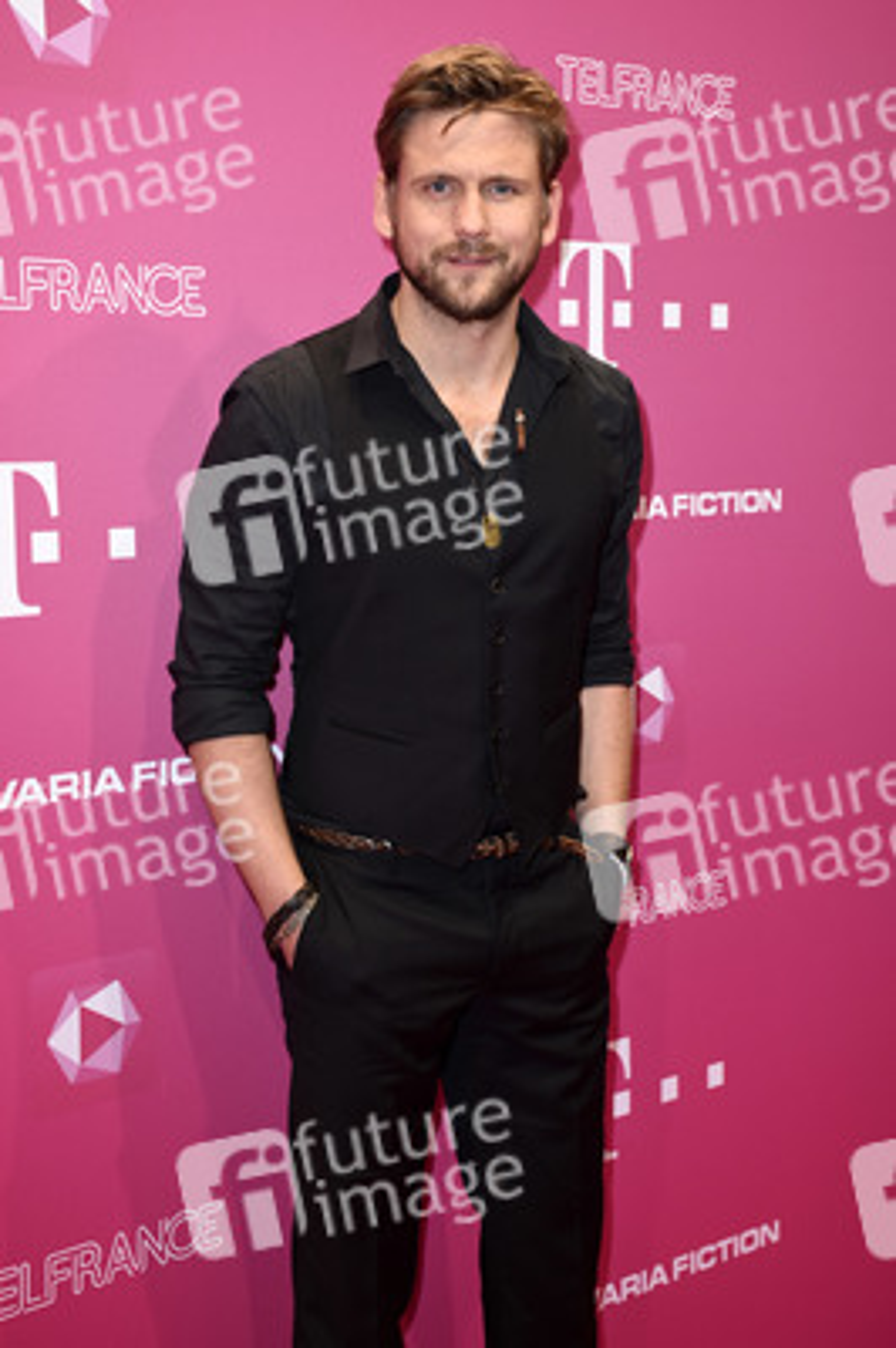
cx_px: 448
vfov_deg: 33.4
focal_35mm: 60
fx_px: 2244
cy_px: 674
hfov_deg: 22.6
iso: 500
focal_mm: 40
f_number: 6.3
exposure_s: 1/160
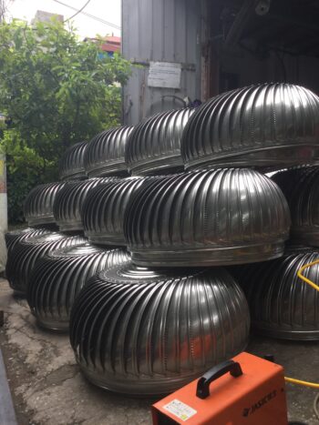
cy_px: 212
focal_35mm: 31
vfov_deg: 58.4
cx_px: 160
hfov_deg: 45.4
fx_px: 381
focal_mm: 3.3
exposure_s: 1/250
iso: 25
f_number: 2.4
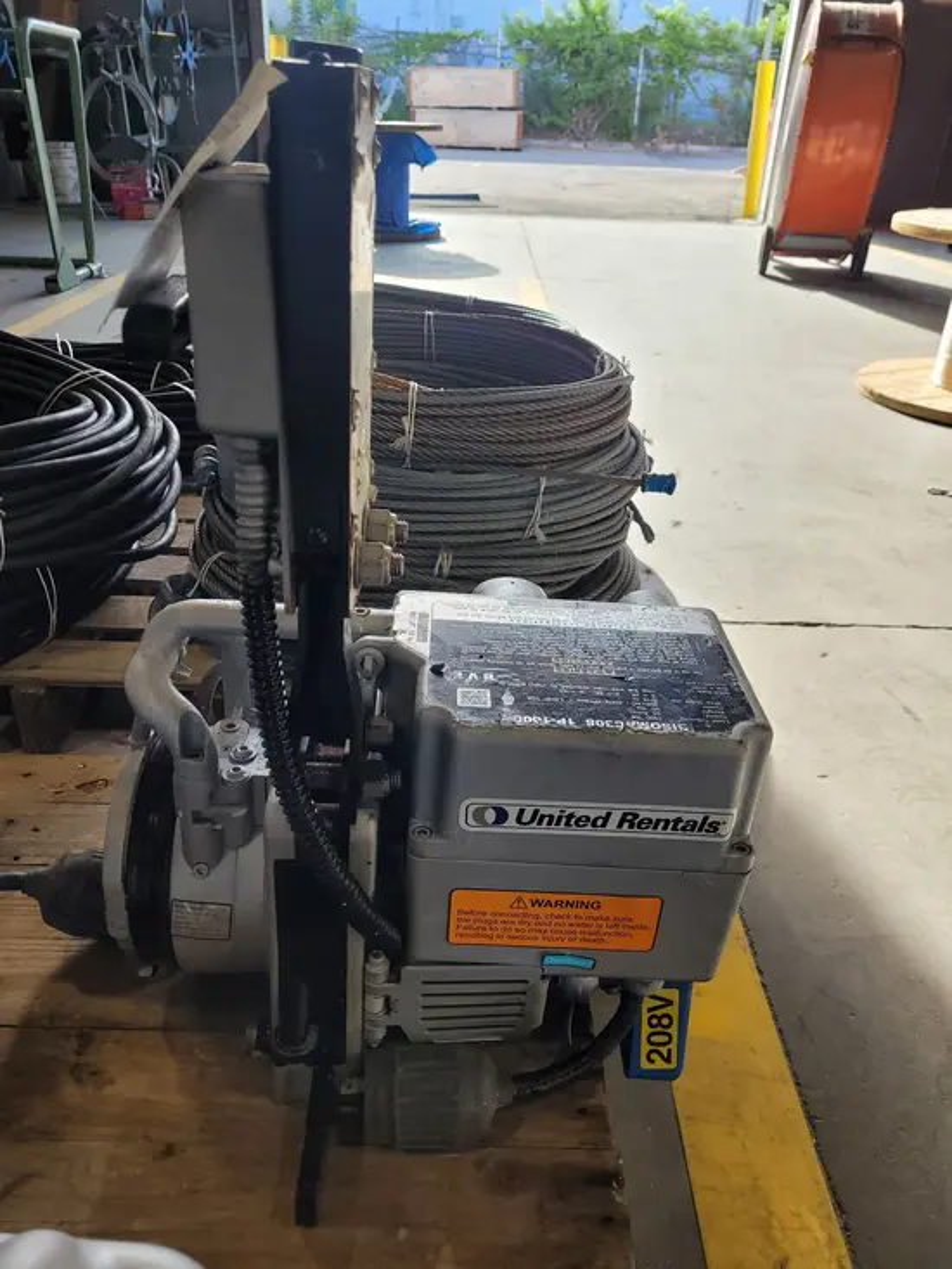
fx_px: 953
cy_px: 634
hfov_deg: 53.1
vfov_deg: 67.3
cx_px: 476
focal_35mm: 26
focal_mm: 5.4
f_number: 1.8
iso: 40
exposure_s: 1/249
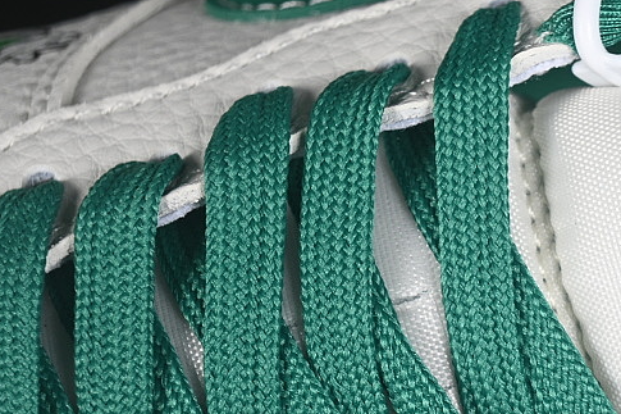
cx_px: 656
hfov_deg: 12.1
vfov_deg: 8.2
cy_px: 299
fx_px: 2880
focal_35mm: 167
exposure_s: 1/80
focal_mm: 50
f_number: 7.1
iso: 160
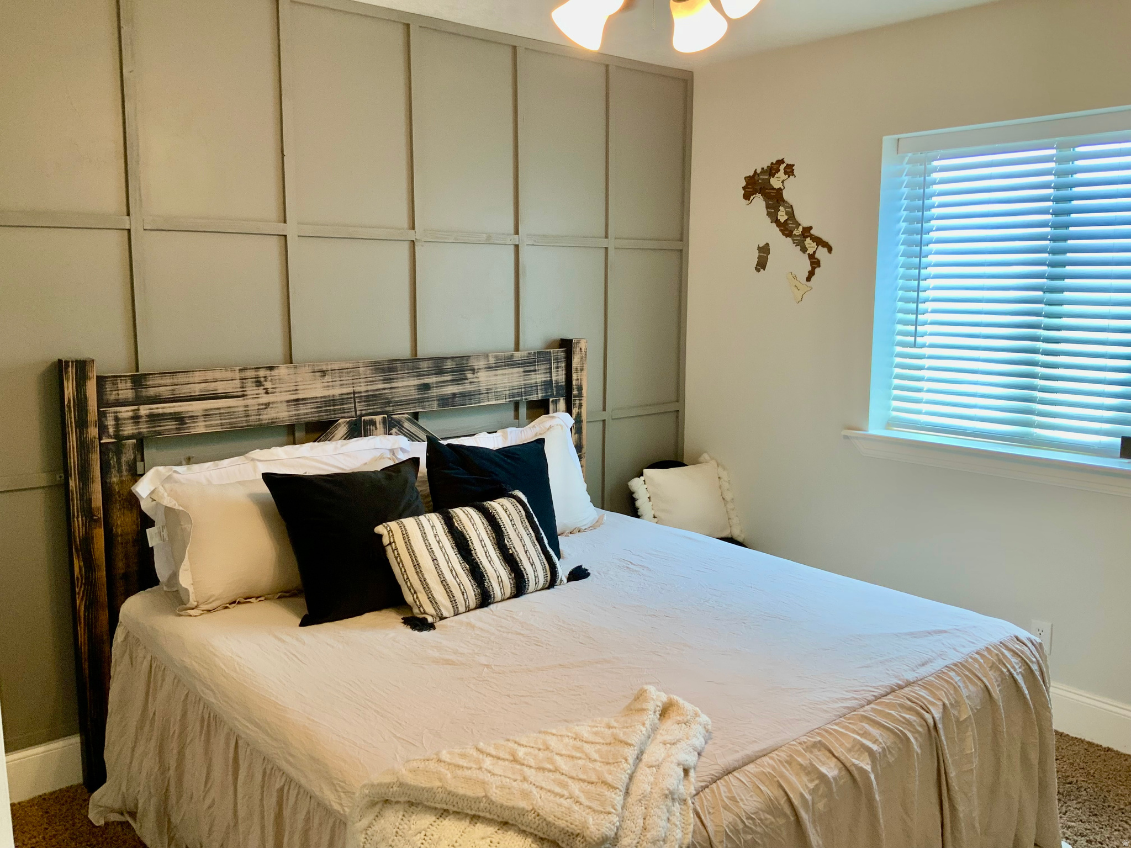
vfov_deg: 48.2
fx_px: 948
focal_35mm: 29
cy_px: 424
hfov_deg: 61.7
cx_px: 566
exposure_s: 1/60
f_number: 1.8
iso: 80
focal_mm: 3
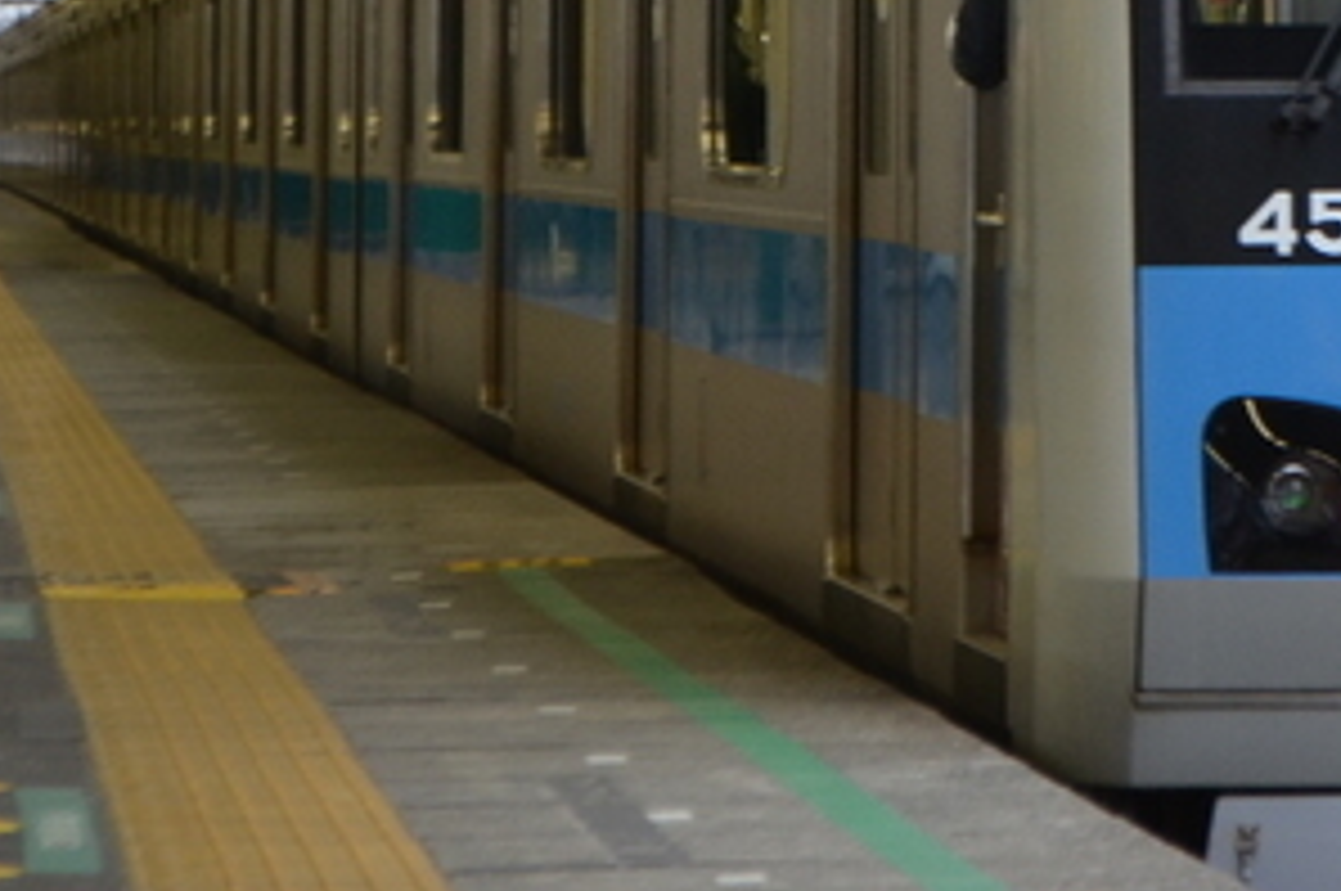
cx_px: 1444
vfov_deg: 6.2
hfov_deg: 9.2
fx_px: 8236
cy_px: -86
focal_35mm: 221
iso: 560
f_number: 5.6
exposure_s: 1/60
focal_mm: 55
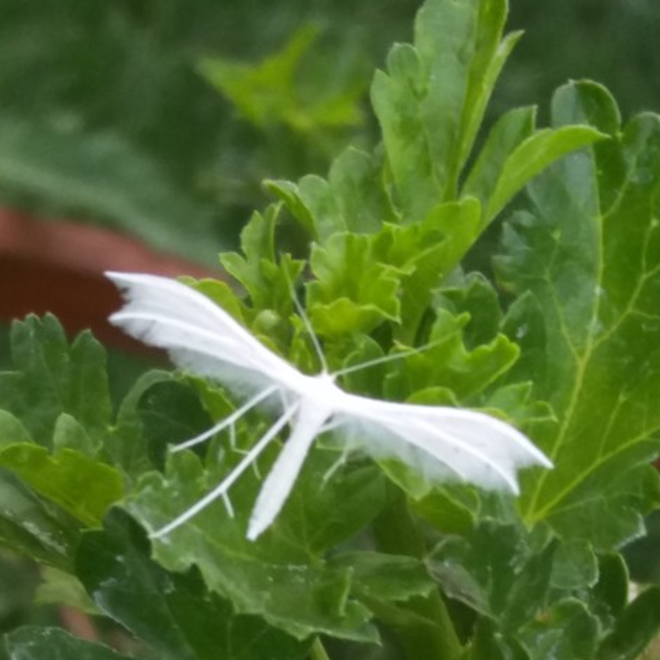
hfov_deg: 48.4
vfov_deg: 47.9
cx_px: 326
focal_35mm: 34
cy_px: 425
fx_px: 733
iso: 64
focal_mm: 3.7
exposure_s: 1/33
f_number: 1.9
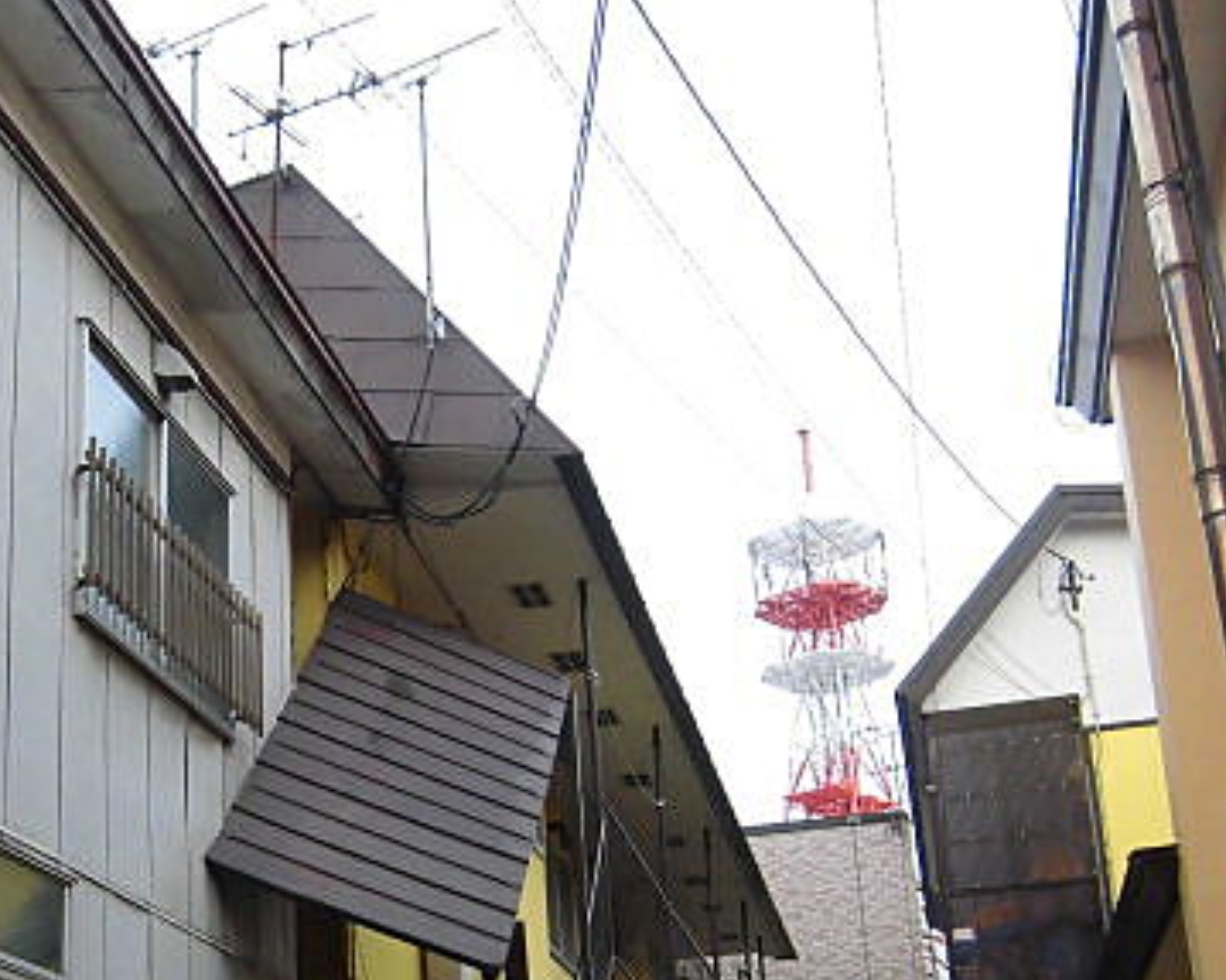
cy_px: 792
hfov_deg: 34.0
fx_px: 1959
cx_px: 297
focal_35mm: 54
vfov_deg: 27.5
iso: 200
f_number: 2.9
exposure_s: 1/60
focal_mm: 5.5
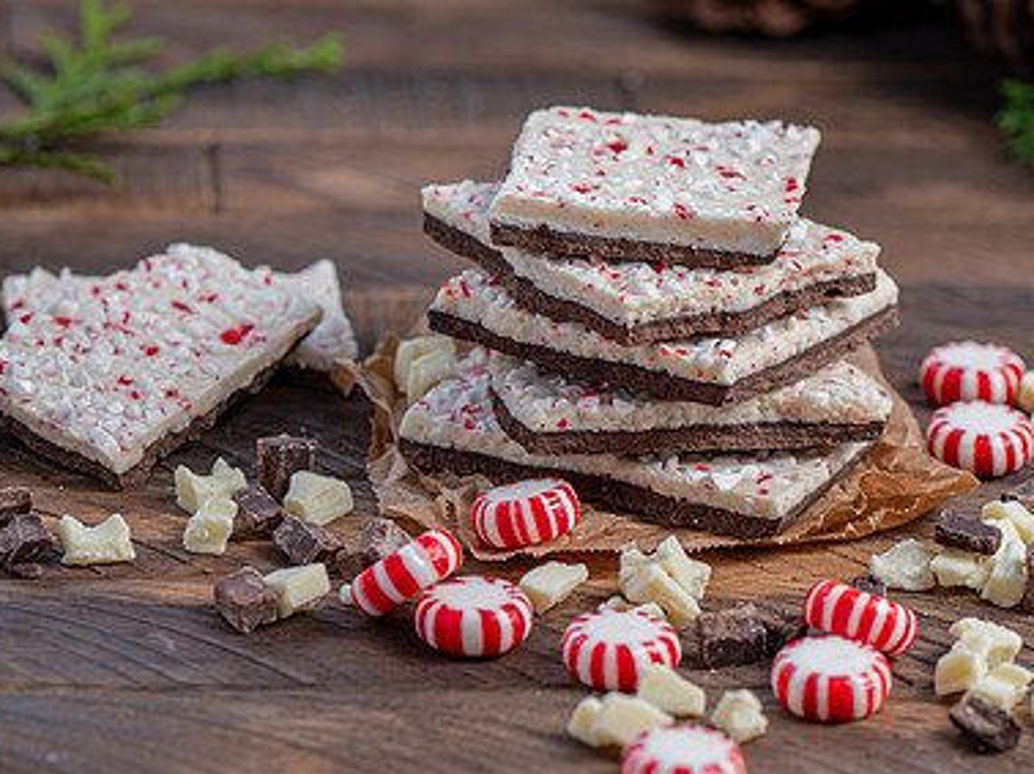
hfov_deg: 10.7
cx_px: 727
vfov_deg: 8.1
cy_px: 344
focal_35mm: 184
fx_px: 5493
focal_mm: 105
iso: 100
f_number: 5.6
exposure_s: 1/60
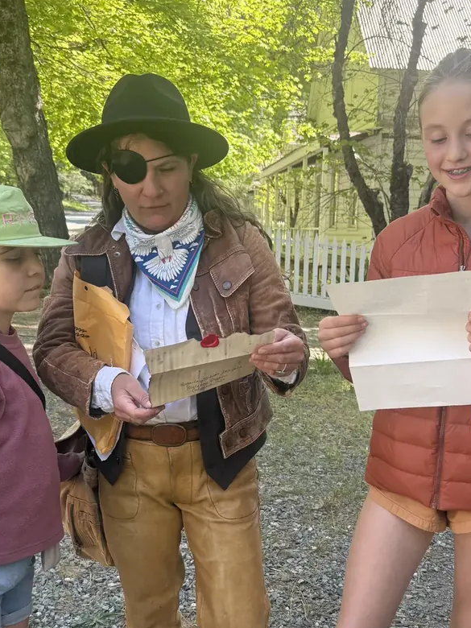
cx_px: 236
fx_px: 744
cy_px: 409
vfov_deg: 45.2
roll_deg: +1.0
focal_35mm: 41
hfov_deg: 35.1
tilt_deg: -12.6
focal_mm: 6.76
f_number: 1.78
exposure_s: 1/387
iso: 100
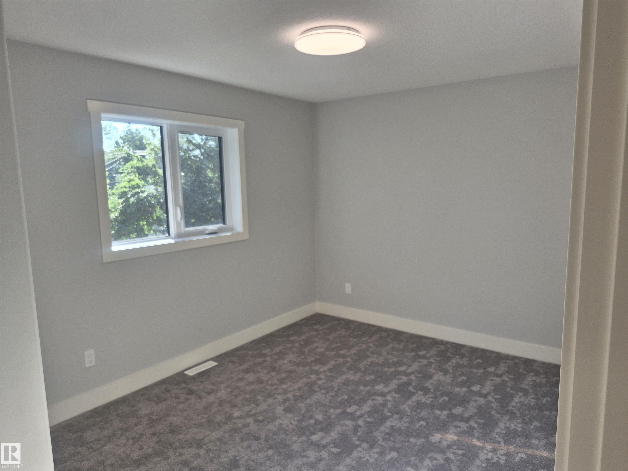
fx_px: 417
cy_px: 236
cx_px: 314
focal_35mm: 23
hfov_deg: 73.9
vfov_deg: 58.9
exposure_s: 1/165
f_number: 1.8
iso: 32
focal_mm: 5.4
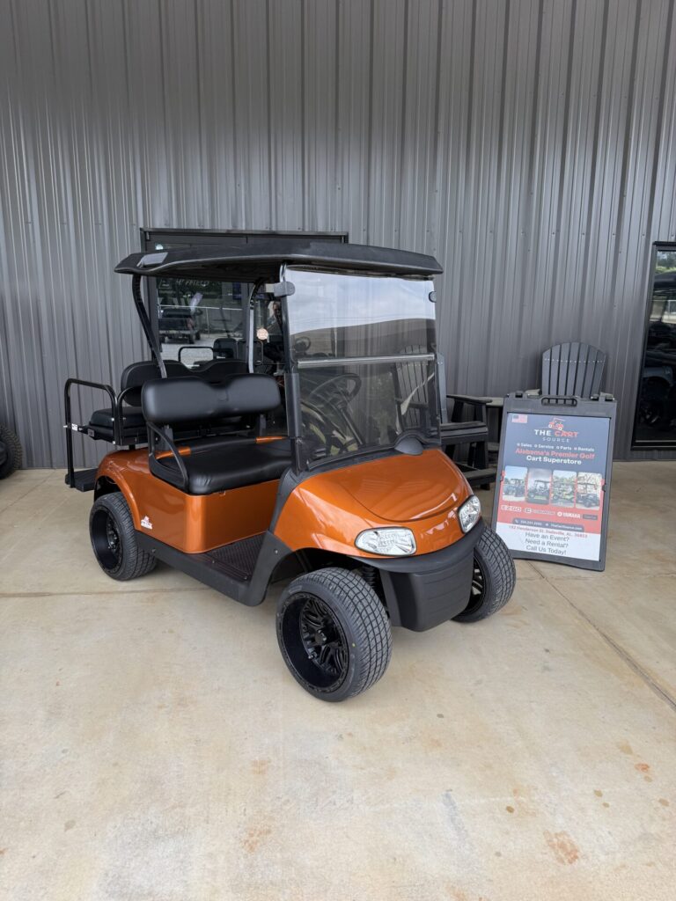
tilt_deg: -9.5
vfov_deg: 71.6
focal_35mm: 24
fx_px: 625
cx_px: 338
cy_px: 450
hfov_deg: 56.8
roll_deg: -0.7
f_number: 1.78
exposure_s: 1/822
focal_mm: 6.76
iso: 80
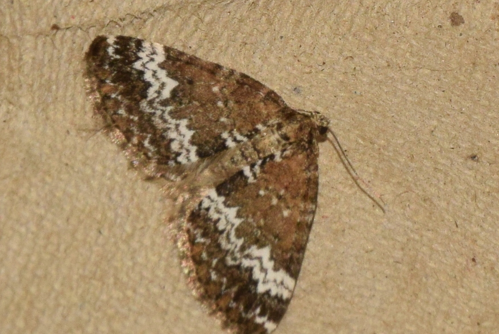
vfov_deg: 6.0
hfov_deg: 9.0
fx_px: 3177
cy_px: 181
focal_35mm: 229
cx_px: 250
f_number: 14
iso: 500
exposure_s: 1/160
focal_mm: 140
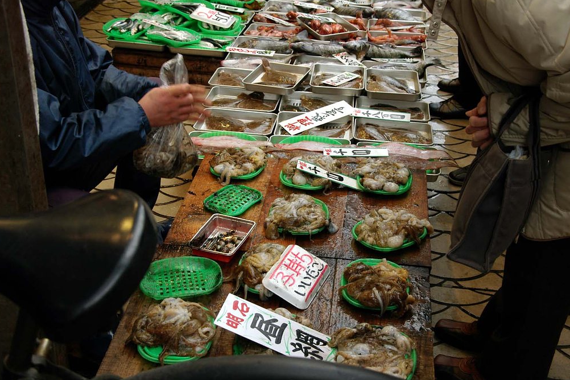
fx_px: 752
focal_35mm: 48
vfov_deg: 28.4
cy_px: 189
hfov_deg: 41.5
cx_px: 283
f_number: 5.6
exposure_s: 1/125
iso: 400
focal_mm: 31
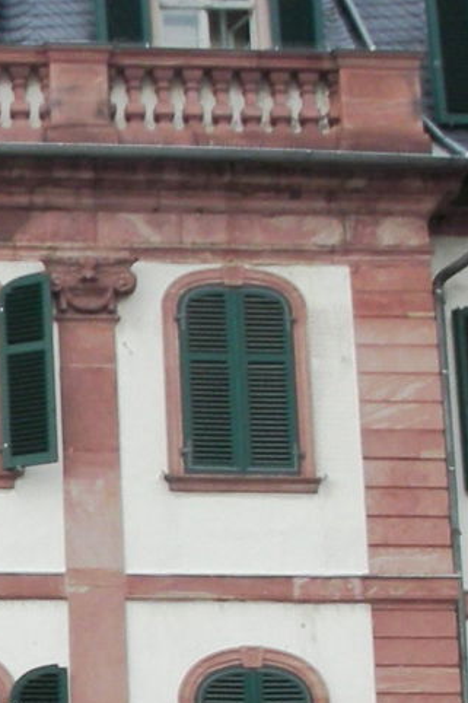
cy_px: 570
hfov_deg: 9.0
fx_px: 2829
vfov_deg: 14.1
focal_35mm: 145
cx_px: -370
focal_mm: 5.8
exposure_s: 1/60.8
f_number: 8.5
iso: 50
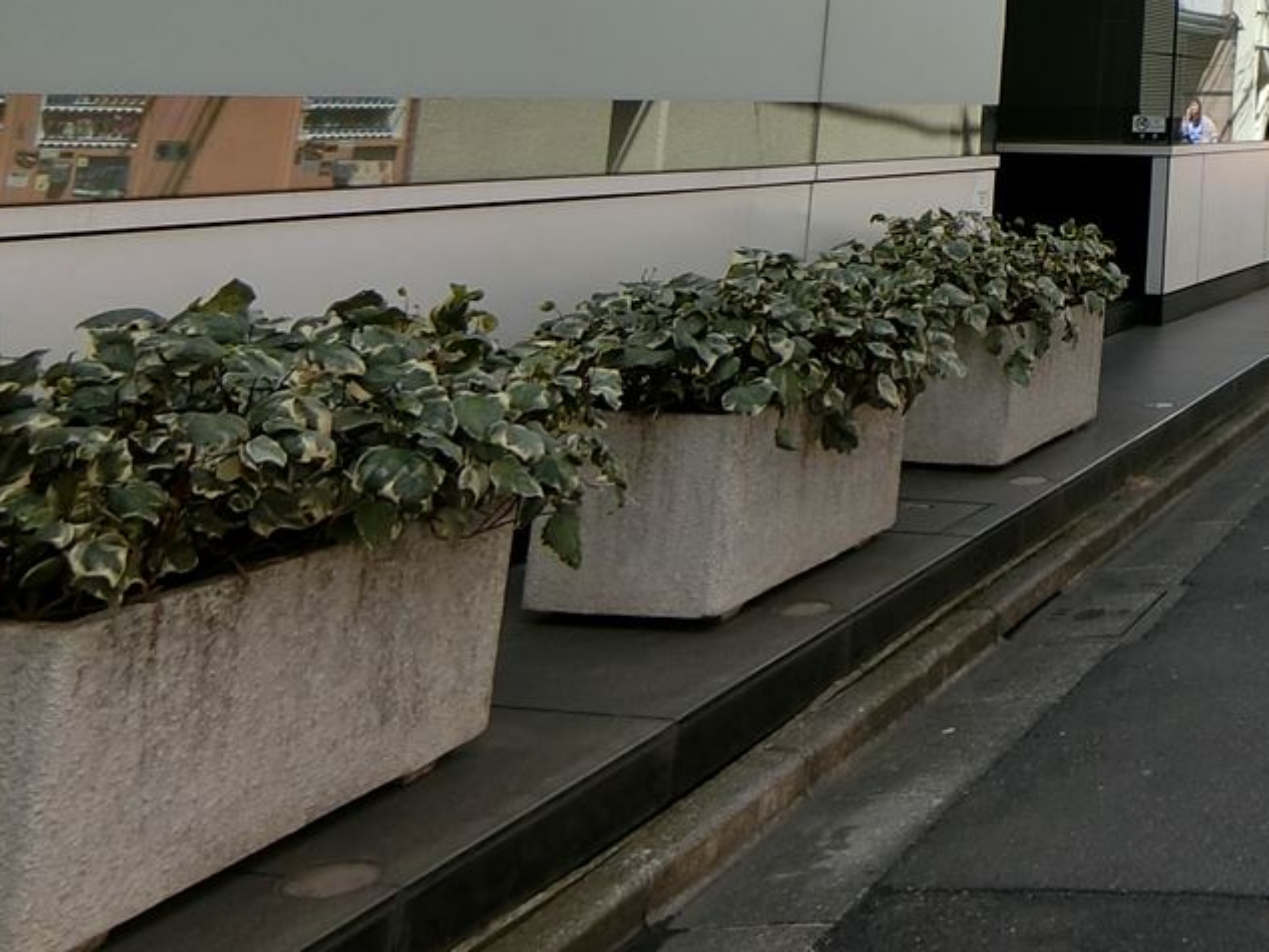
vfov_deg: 26.6
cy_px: -218
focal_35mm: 48
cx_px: 1584
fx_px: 1760
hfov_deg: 31.8
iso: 80
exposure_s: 1/500
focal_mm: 4.06
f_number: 2.7
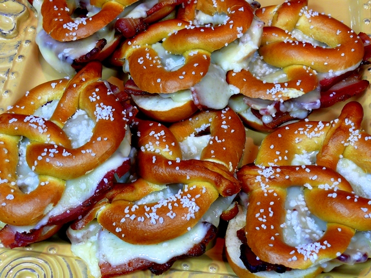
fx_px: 407
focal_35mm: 38
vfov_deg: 37.7
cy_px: 139
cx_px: 186
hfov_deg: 49.0
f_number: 2.8
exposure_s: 1/40
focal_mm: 8
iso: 100
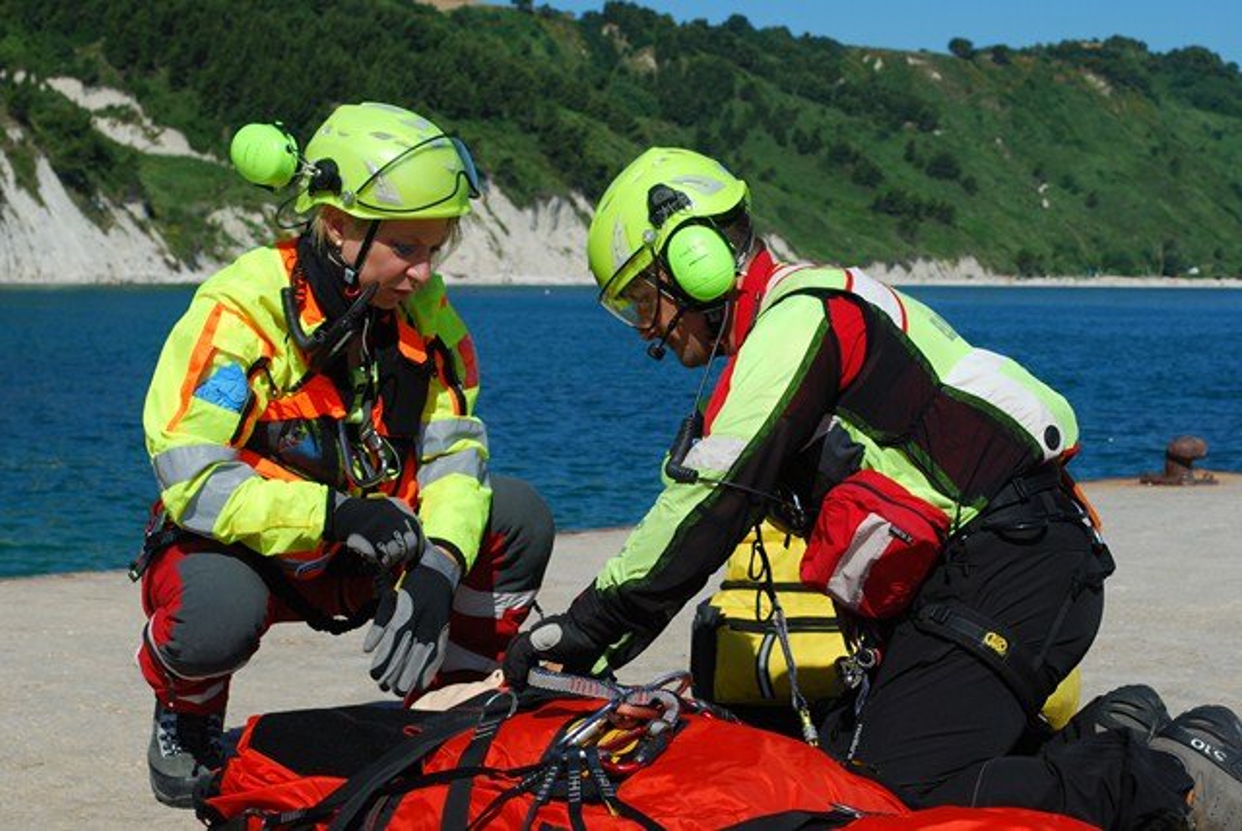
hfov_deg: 28.0
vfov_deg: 19.0
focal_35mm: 72
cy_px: 416
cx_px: 621
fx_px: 2486
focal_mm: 48
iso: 100
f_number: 9
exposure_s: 1/320
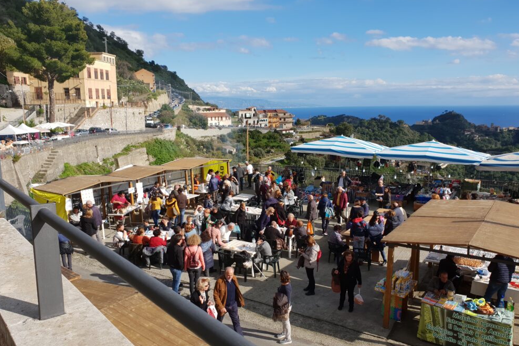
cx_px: 257
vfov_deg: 46.3
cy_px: 186
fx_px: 404
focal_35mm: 28
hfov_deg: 65.5
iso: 50
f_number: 2.4
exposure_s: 1/1486
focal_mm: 4.3
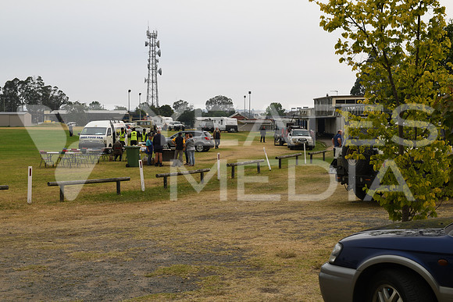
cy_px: 151
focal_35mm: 50
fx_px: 629
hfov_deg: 39.6
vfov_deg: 27.0
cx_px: 226
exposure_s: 1/125
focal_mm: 50
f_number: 16
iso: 360
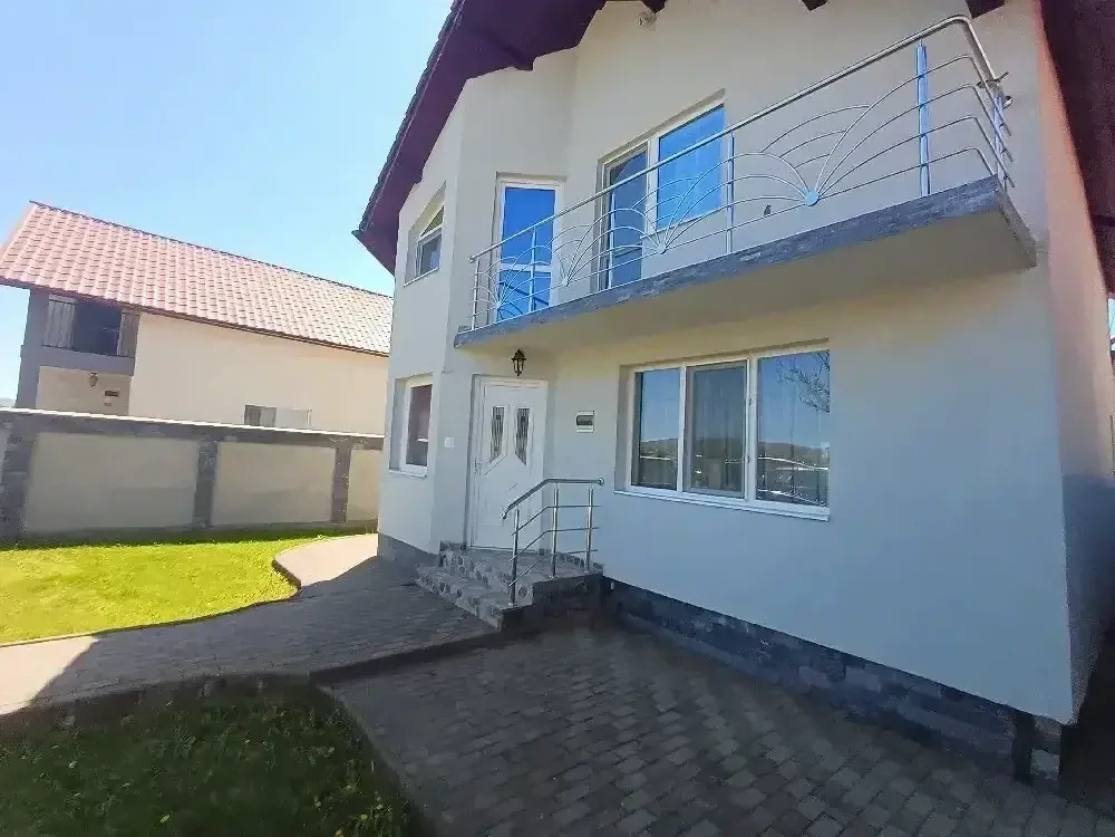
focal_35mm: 16
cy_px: 418
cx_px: 558
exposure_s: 1/714
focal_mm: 1.64
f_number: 2.2
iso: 40
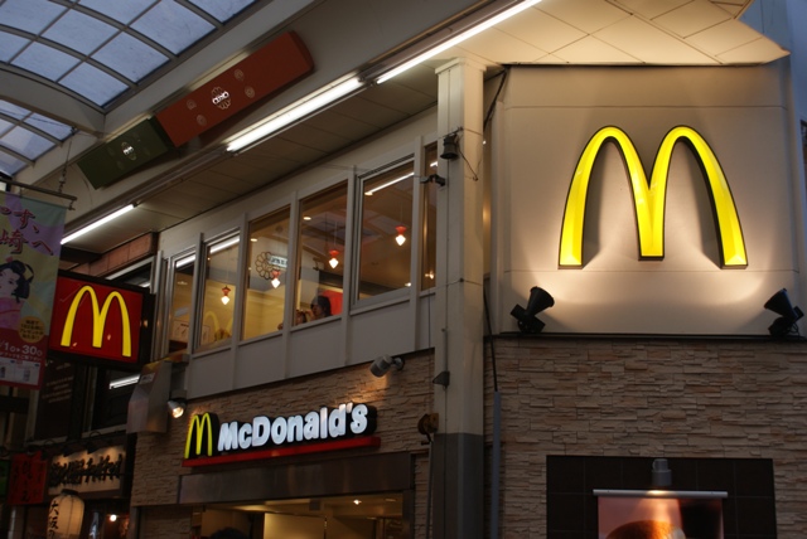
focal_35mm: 45
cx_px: 404
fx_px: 1010
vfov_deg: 29.9
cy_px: 270
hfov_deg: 43.6
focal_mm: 30
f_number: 5
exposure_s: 1/50
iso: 100
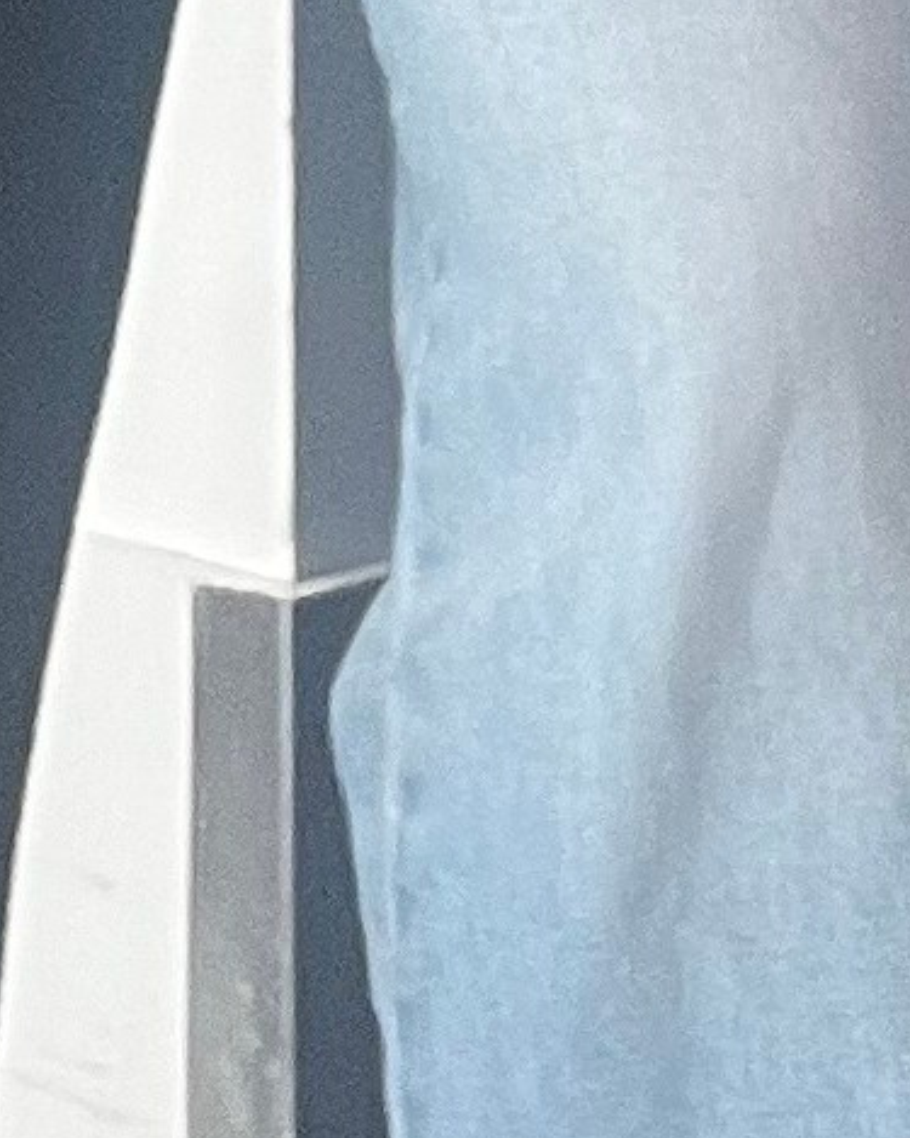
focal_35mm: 193
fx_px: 6500
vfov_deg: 8.4
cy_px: -2261
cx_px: 357
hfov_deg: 8.0
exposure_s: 1/60
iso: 80
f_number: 2.2
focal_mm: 2.71
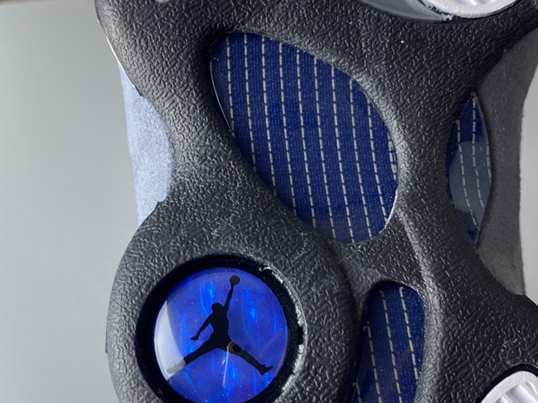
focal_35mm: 42
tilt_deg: -59.4
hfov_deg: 44.8
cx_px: 273
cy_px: 209
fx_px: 653
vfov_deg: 34.3
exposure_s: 1/100
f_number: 1.8
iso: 125
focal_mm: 4.25
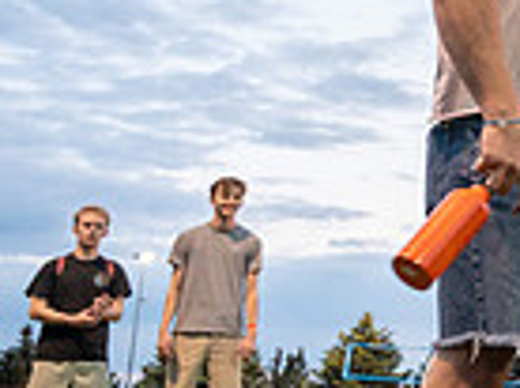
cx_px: 942
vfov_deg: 14.2
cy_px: -14
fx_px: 1530
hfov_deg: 16.2
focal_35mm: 102
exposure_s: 1/320
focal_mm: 24
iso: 4000
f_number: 4
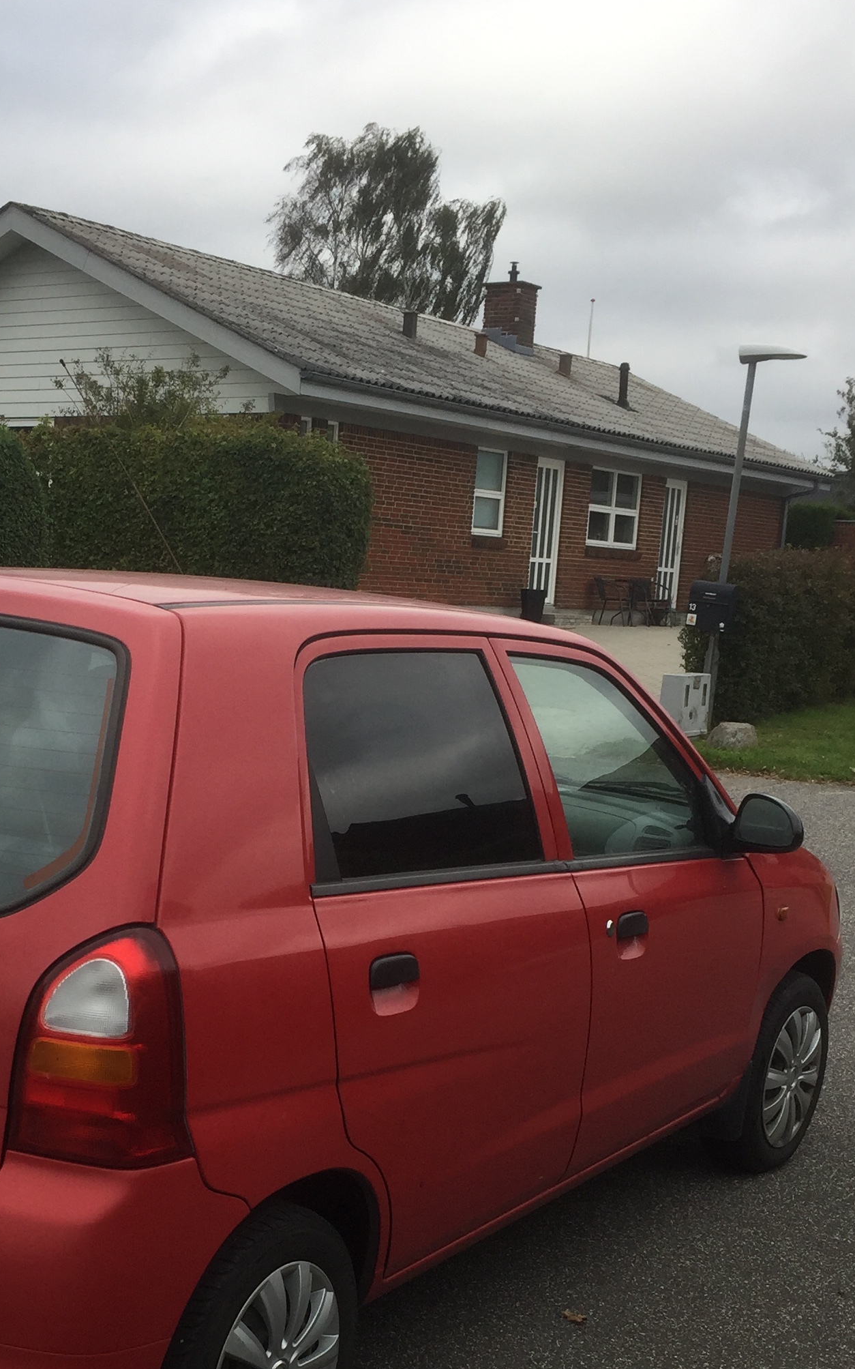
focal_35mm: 50
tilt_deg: -10.7
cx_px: 213
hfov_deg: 25.5
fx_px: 1865
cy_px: 941
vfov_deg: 39.7
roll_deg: -1.6
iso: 32
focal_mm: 4.15
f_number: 2.2
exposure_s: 1/670
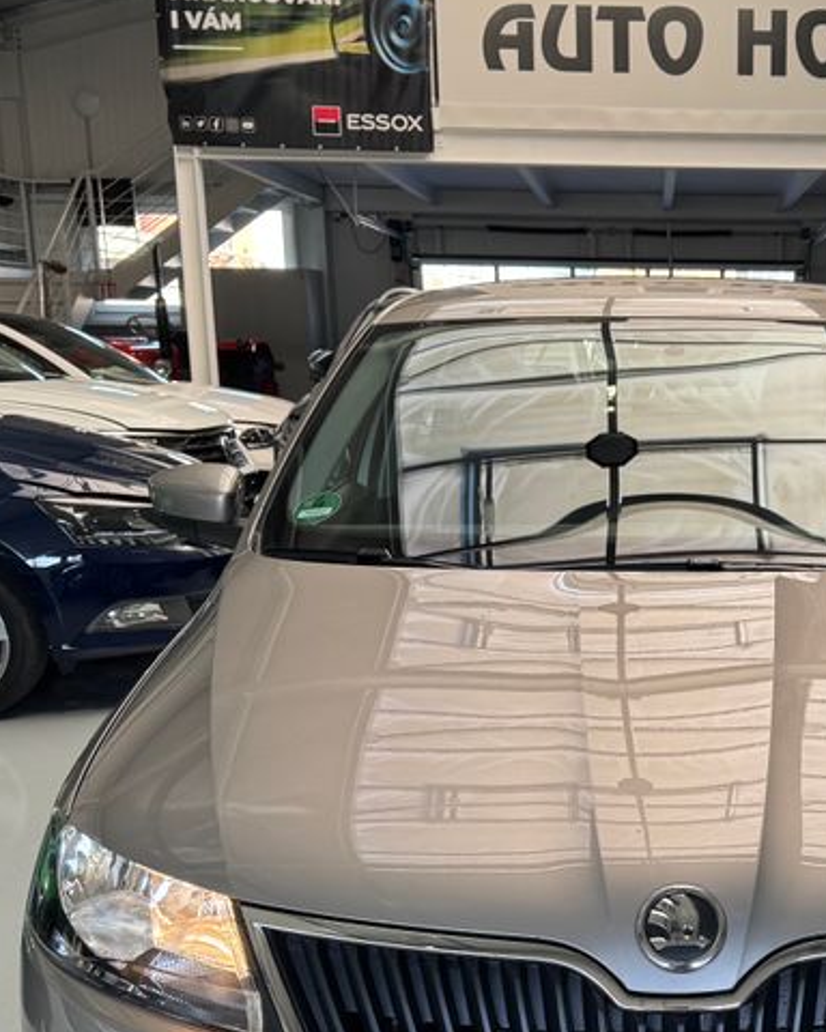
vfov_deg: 36.8
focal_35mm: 50
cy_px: 727
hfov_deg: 29.0
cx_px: 753
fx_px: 1528
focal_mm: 6.76
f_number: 1.78
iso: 80
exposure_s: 1/121
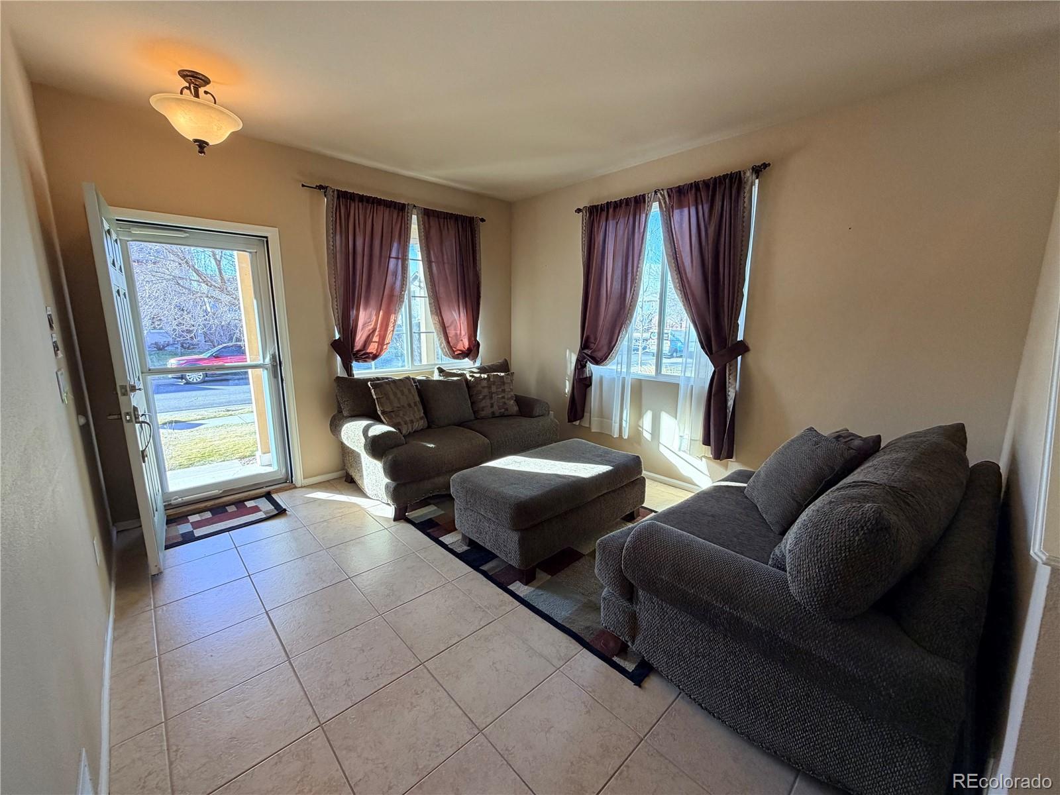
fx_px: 429
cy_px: 398
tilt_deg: -10.4
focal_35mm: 14
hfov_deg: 102.1
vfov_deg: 85.7
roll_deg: -0.1
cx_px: 530
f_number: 2.2
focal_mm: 2.22
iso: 160
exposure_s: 1/120
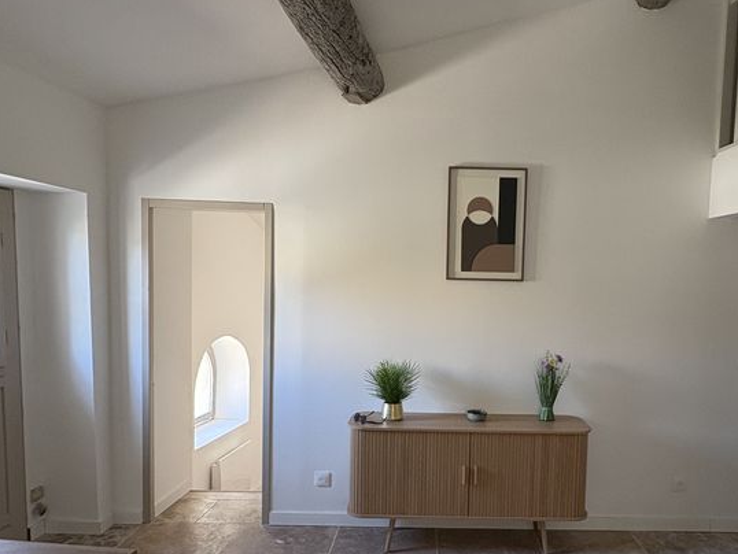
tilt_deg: -4.6
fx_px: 555
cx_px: 440
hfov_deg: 66.7
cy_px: 325
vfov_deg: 52.8
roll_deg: -2.0
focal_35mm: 26
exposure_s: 1/67
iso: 200
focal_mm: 2.22
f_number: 2.2
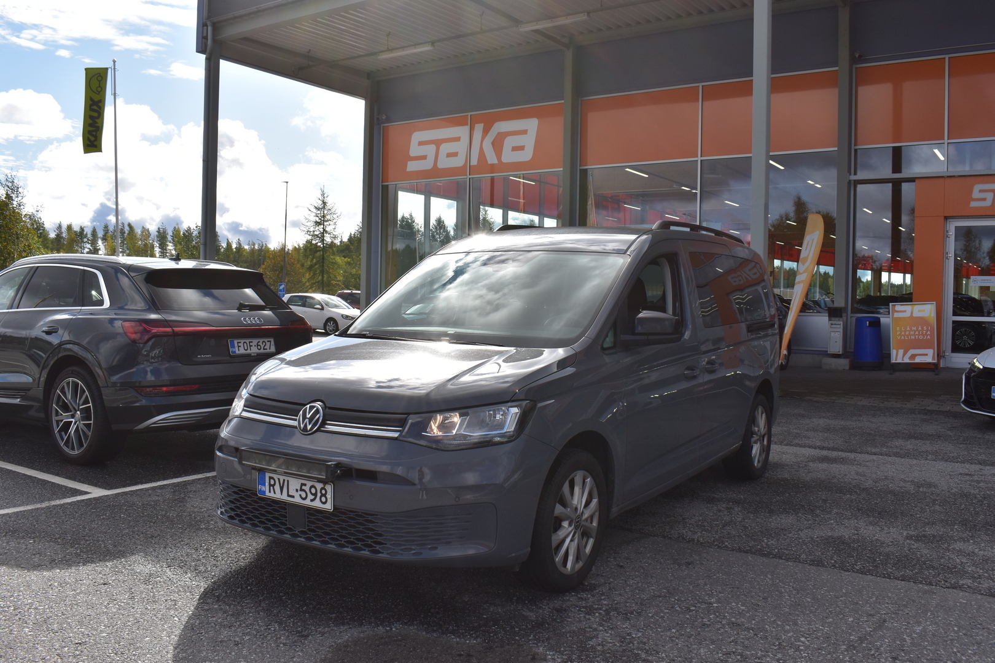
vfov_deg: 43.6
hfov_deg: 61.9
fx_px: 829
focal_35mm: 30
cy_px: 332
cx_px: 498
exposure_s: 1/500
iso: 280
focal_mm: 20
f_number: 11
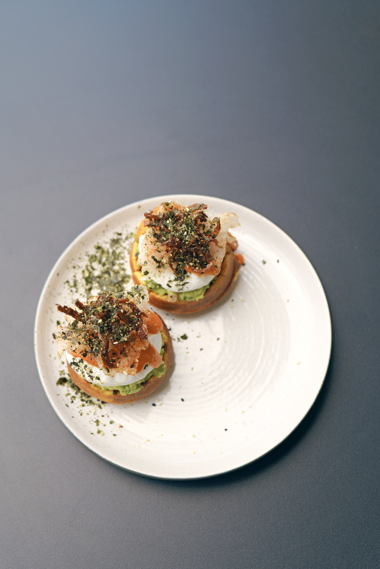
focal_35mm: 50
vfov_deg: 39.6
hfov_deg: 27.0
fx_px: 792
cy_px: 284
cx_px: 190
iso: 125
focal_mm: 50
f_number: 4
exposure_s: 1/200
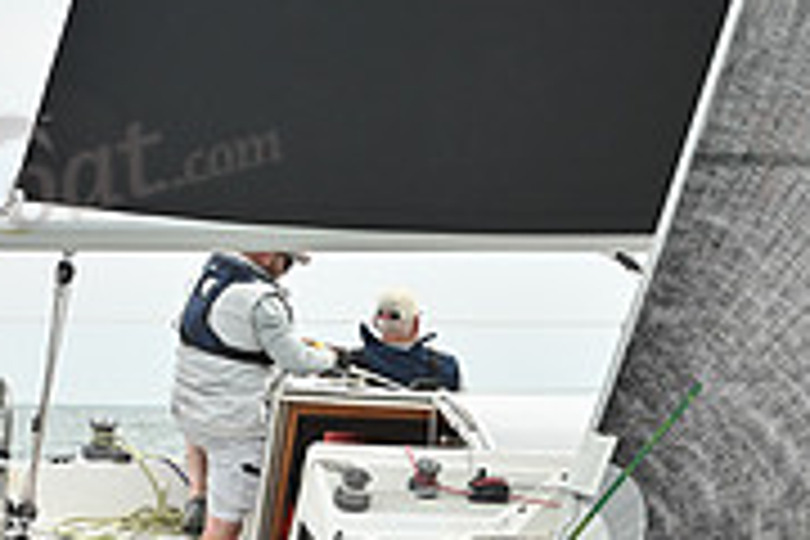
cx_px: 518
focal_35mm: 226
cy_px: 380
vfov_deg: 6.1
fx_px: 5085
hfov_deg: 9.1
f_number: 5
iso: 320
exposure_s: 1/1600
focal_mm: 70
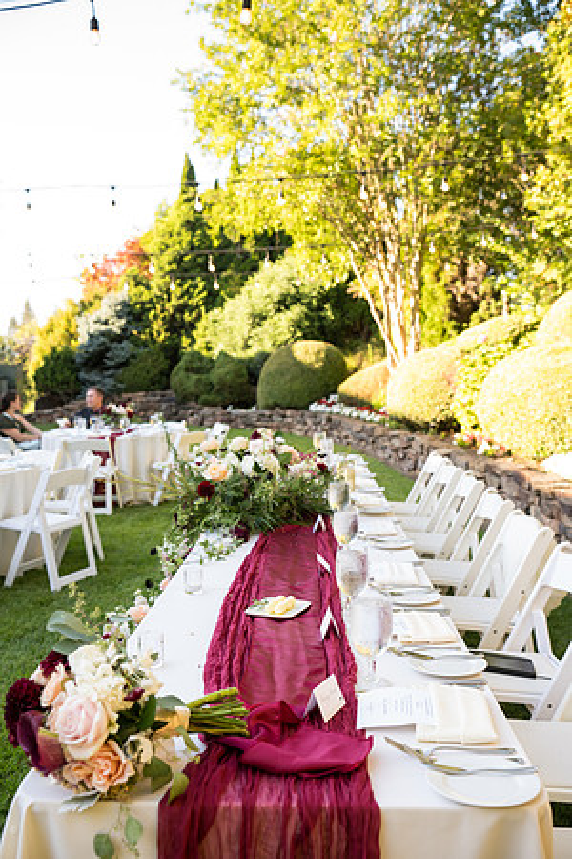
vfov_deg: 54.4
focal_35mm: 35
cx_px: 286
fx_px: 834
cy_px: 430
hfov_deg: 37.9
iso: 800
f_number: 4
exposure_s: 1/400
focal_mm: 35
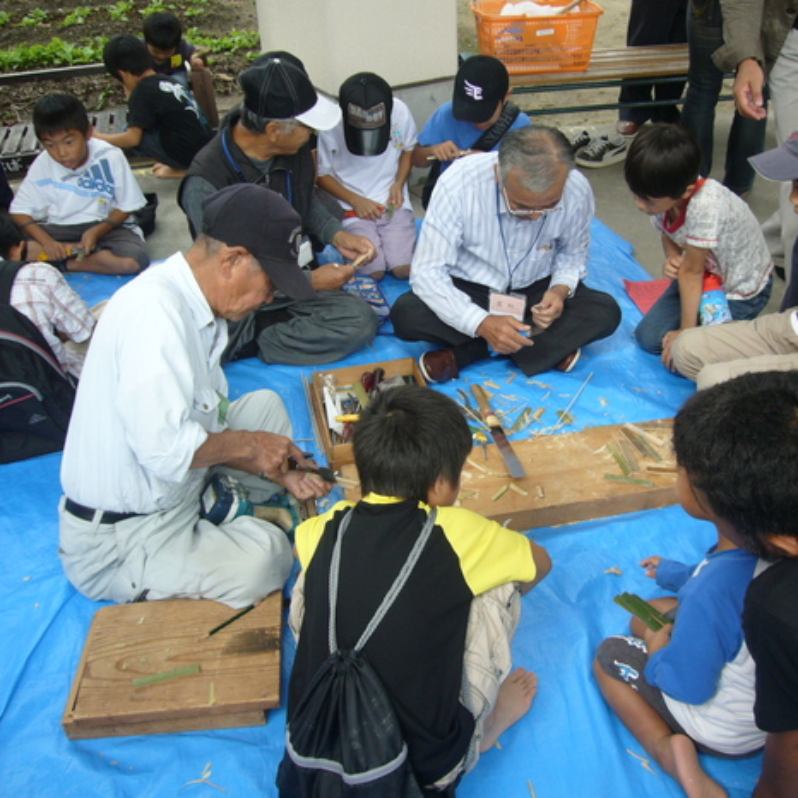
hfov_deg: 48.3
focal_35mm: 34
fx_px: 887
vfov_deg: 48.5
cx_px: 457
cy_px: 397
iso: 80
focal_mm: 4.6
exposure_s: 1/250
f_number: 2.8
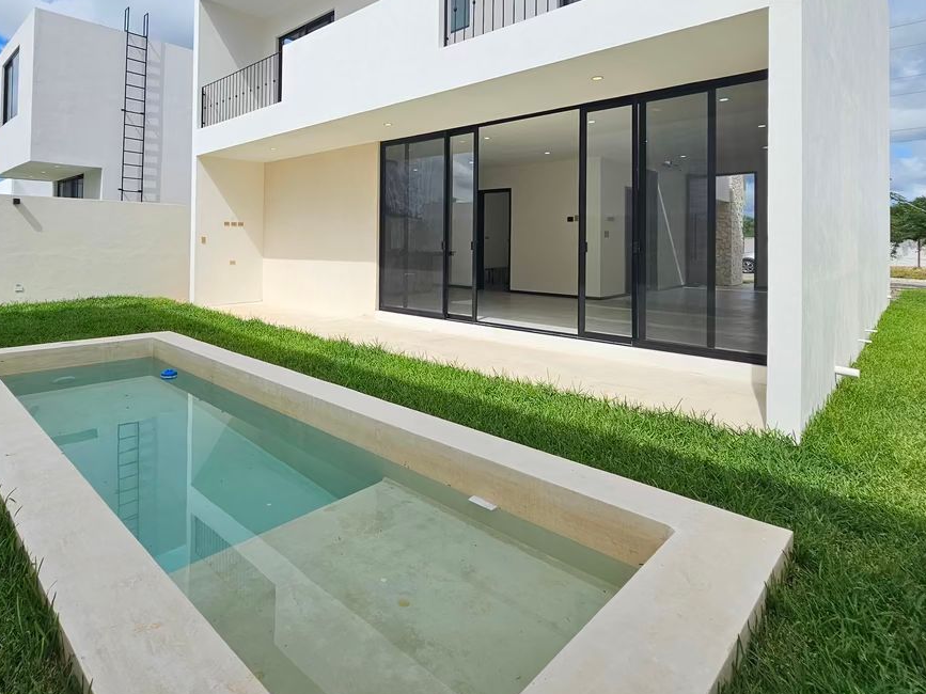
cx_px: 391
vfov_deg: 69.6
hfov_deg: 87.1
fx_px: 481
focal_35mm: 18
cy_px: 233
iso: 50
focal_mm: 2.2
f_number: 2.2
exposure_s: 1/3291
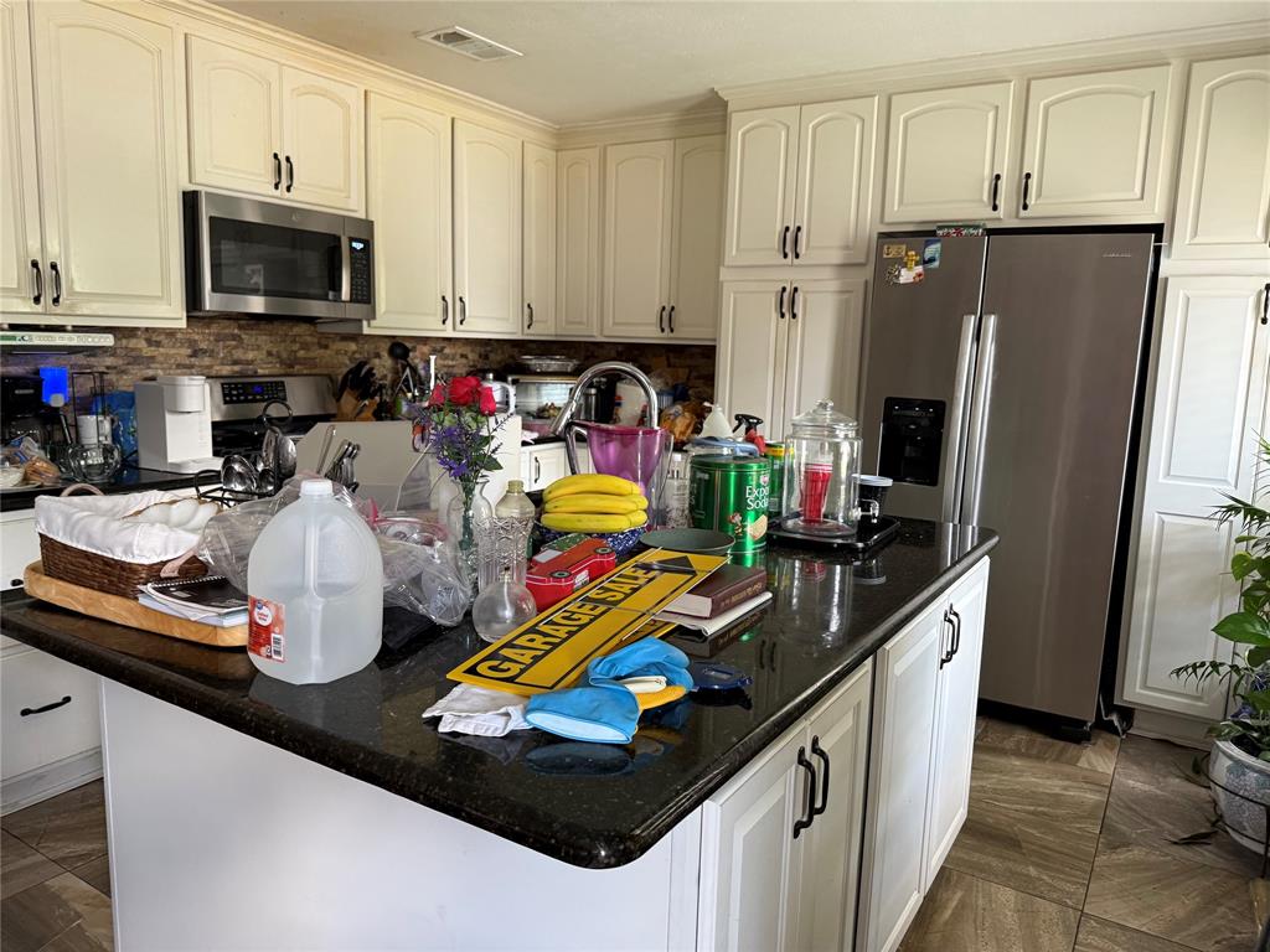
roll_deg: -1.3
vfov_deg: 56.8
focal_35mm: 24
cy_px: 476
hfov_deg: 71.6
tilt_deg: -7.0
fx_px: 881
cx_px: 635
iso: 320
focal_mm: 6.76
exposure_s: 1/60
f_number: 1.78
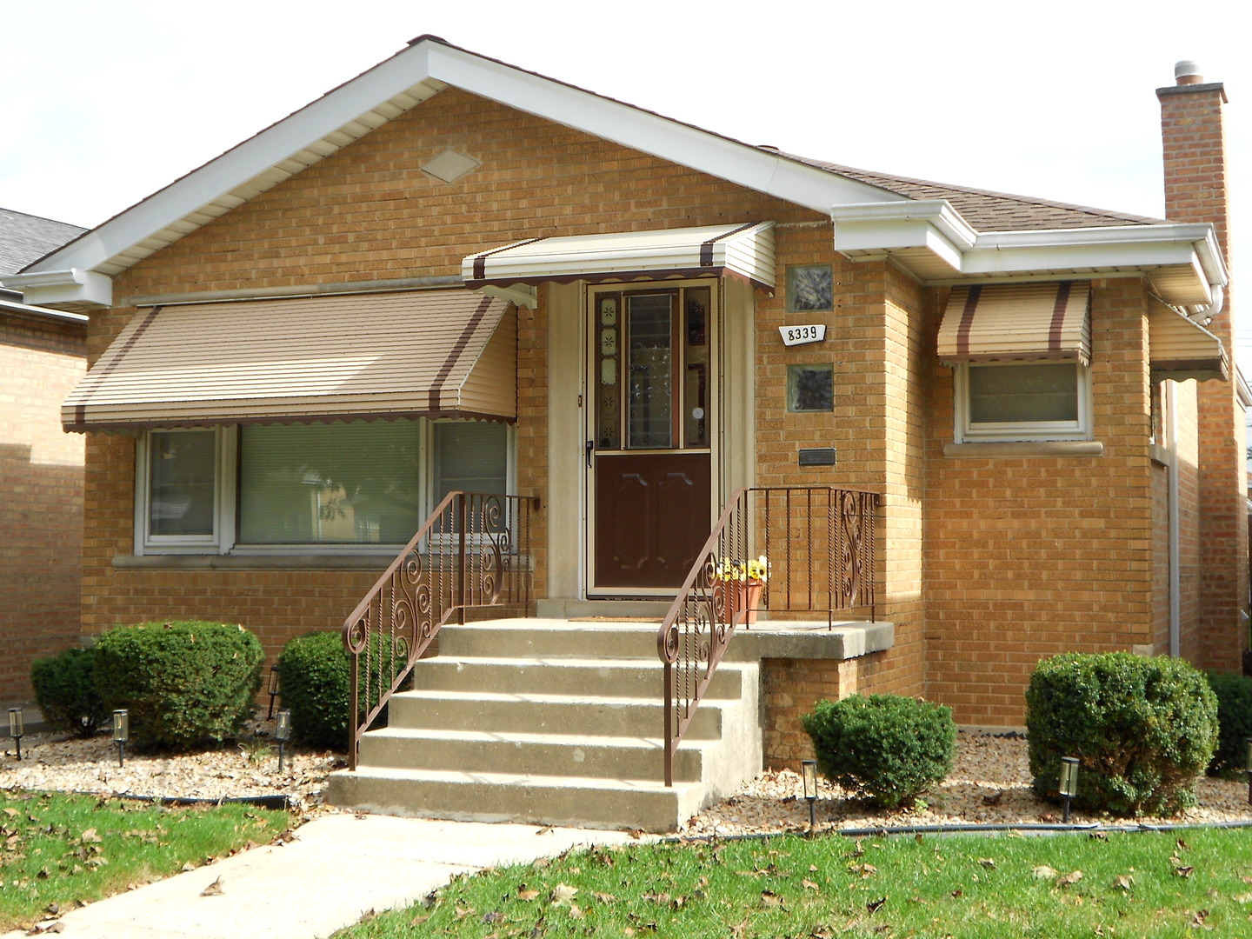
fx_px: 1555
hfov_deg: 43.9
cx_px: 626
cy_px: 470
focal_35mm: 43
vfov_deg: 33.6
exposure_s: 1/320
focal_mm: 7.7
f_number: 4.2
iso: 80
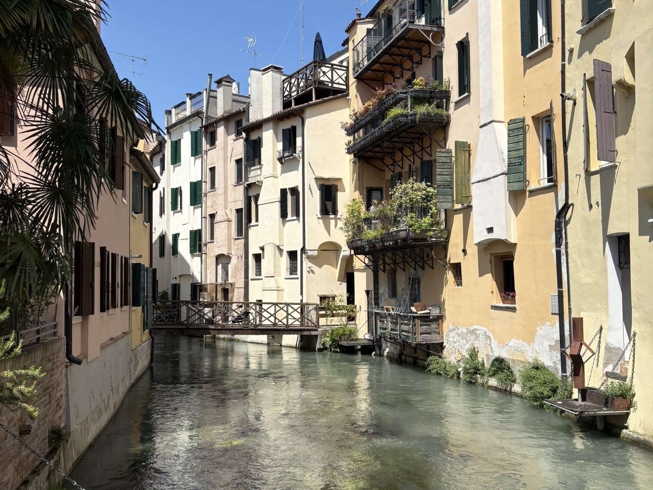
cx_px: 326
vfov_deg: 53.1
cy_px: 245
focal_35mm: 26
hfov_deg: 67.3
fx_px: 490
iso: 50
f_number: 1.6
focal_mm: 5.96
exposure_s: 1/3831
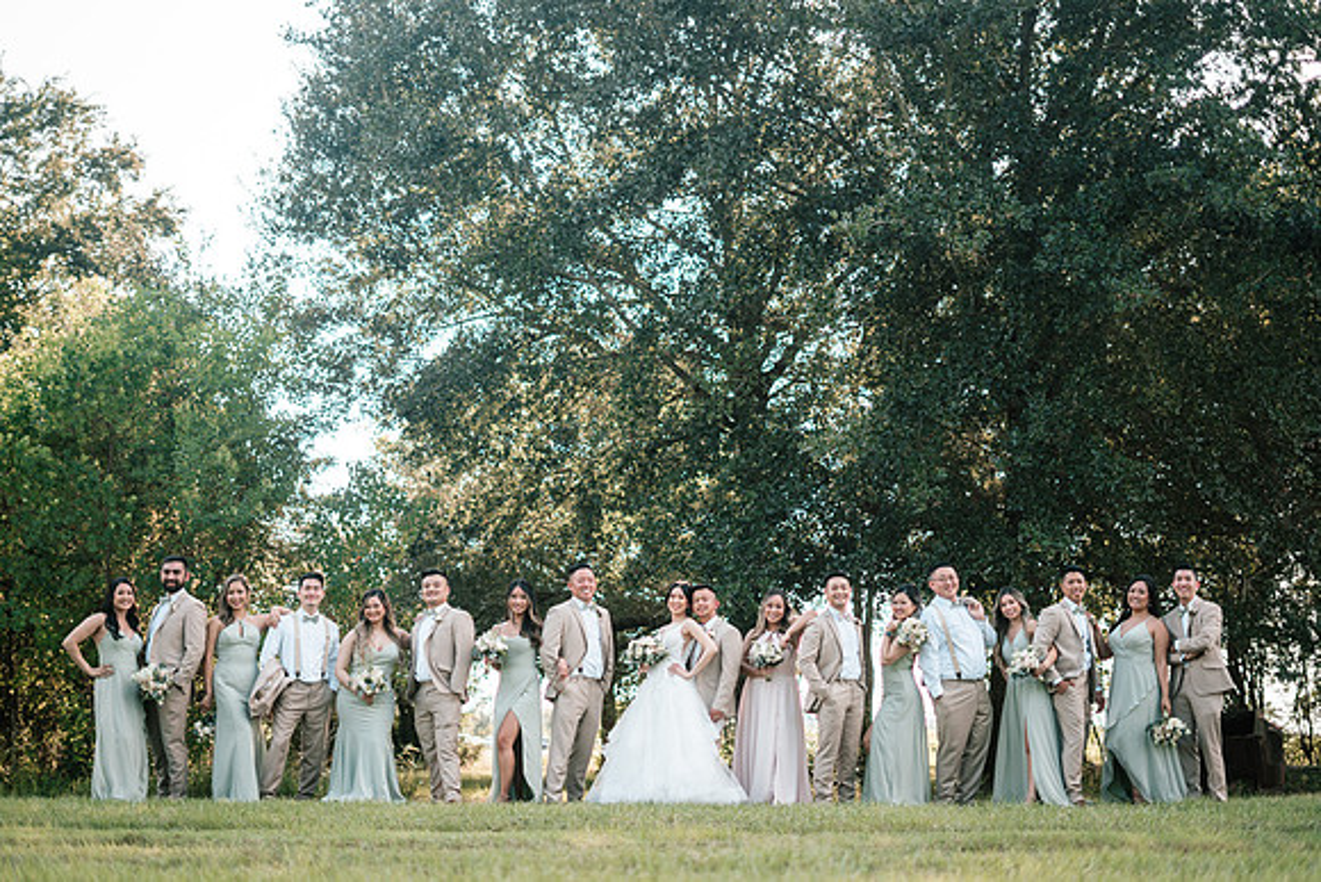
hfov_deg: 38.8
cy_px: 441
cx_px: 660
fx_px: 1877
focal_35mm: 51
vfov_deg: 26.4
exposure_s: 1/2000
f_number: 1.8
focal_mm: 50
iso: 250
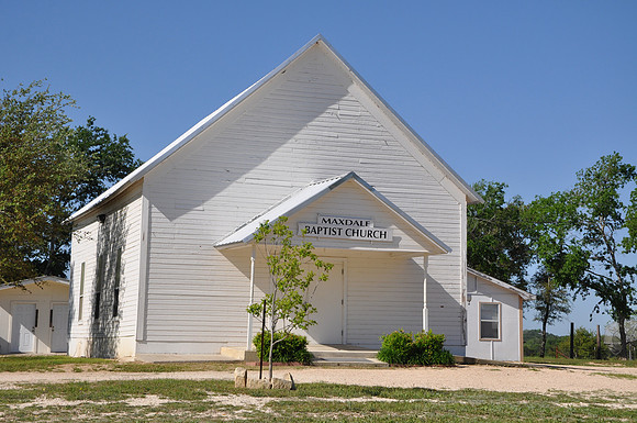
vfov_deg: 18.9
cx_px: 318
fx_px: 1272
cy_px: 212
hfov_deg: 28.1
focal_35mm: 72
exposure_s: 1/320
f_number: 9
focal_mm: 48
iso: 200
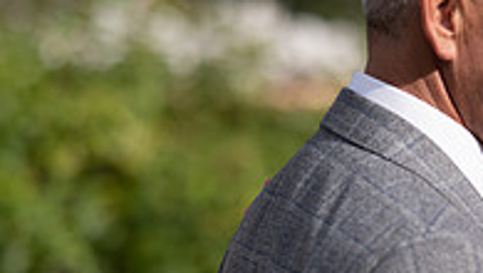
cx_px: 694
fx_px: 6062
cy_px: 215
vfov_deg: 2.6
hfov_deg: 4.5
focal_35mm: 473
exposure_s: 1/6400
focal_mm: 135
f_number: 2.2
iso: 125
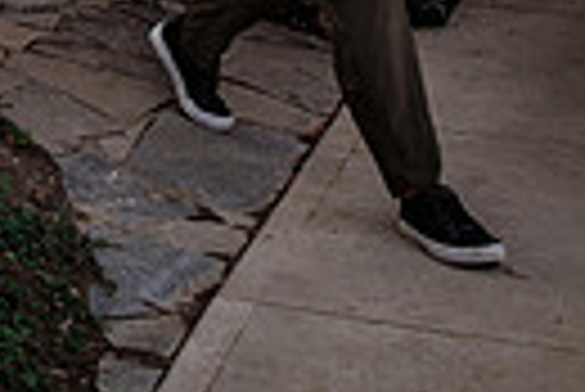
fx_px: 2245
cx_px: -446
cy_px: -462
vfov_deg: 9.2
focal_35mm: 138
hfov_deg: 13.4
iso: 800
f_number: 4
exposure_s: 1/200
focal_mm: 20.9
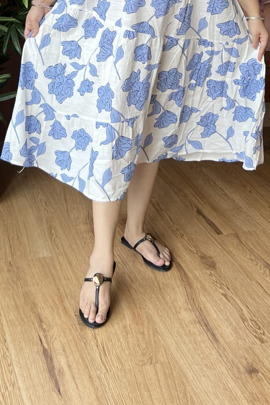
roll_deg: -2.0
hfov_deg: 22.6
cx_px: 145
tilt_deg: -5.9
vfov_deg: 30.5
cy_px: -20
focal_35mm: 60
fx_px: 675
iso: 32
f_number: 1.5
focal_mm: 5.7
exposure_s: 1/132
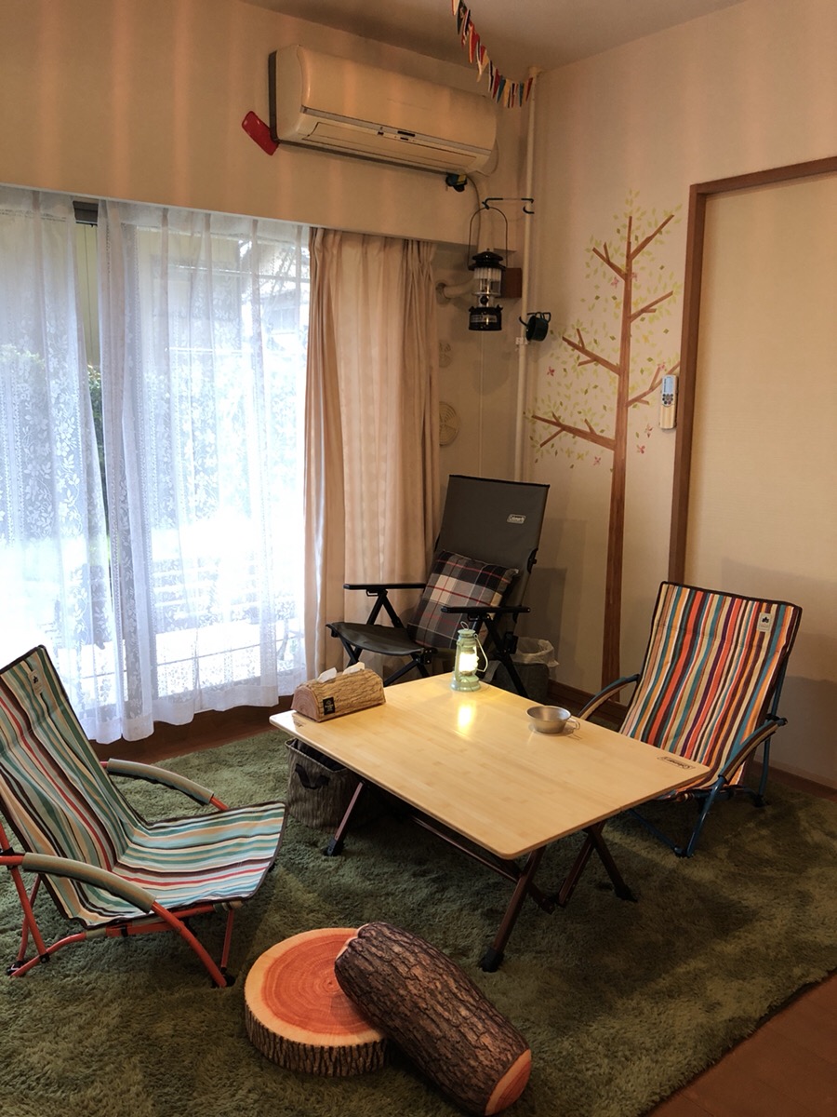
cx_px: 418
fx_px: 935
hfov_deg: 48.2
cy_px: 558
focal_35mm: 29
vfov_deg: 61.7
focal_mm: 3.99
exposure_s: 1/17
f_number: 1.8
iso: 50
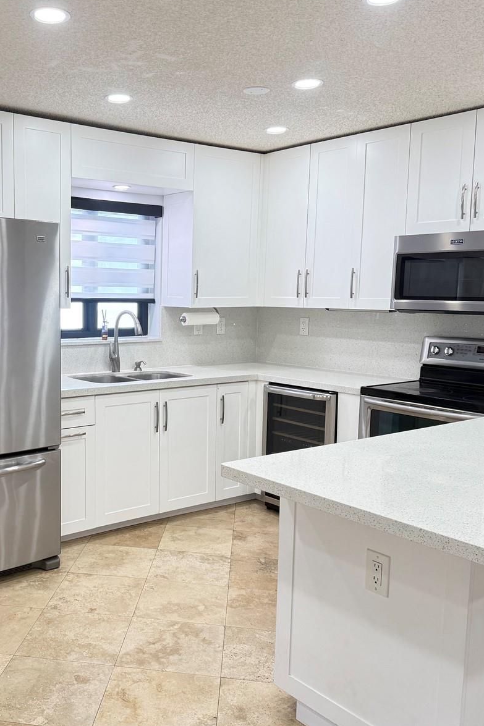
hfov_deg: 37.8
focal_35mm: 34
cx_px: 117
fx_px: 686
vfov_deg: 55.8
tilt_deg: -5.7
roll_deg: +0.0
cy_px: 362
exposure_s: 1/118
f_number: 1.78
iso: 200
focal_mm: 6.76
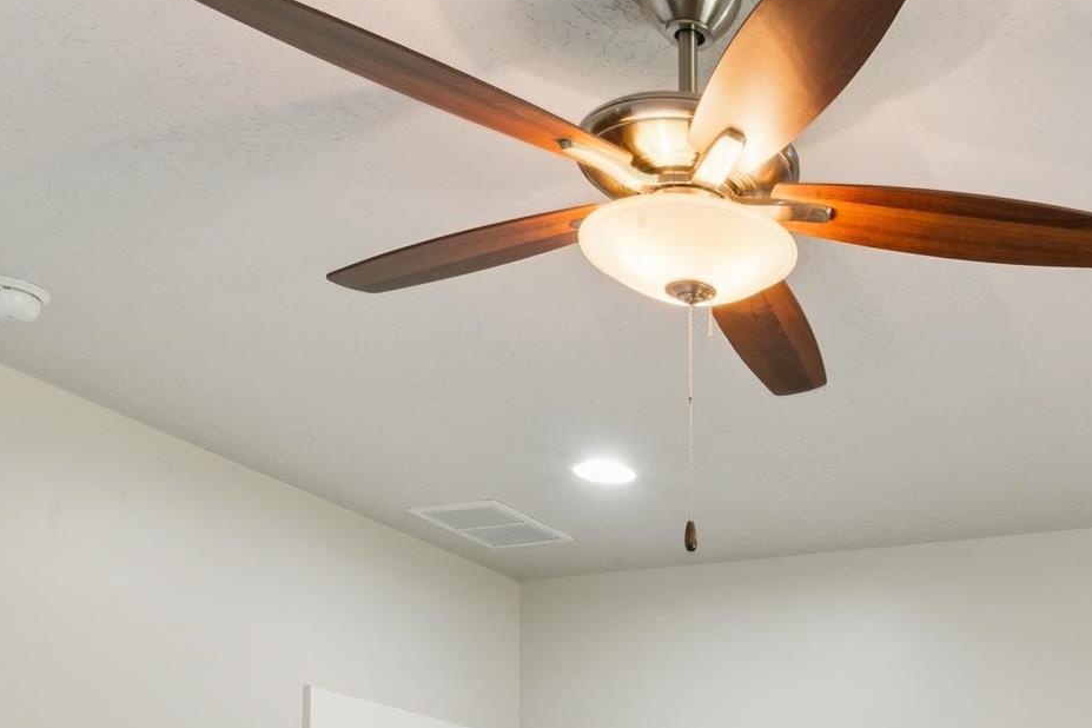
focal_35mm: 53
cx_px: 1052
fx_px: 1618
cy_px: 1019
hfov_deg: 34.5
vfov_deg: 22.0
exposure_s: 1/10
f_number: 13
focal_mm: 16.1
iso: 400
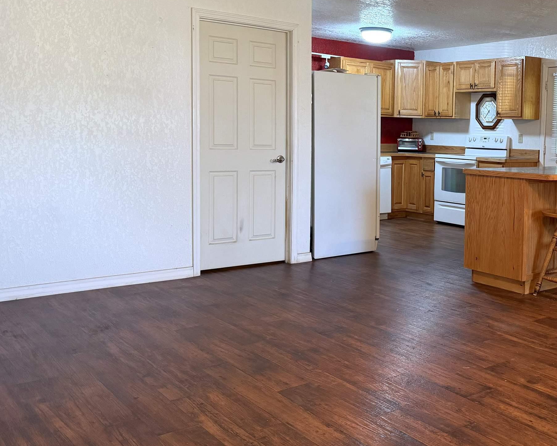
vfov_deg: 37.2
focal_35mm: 40
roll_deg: -1.0
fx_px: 659
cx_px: 440
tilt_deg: -4.1
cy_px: 179
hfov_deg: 43.8
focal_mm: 6.76
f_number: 1.78
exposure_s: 1/60
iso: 250
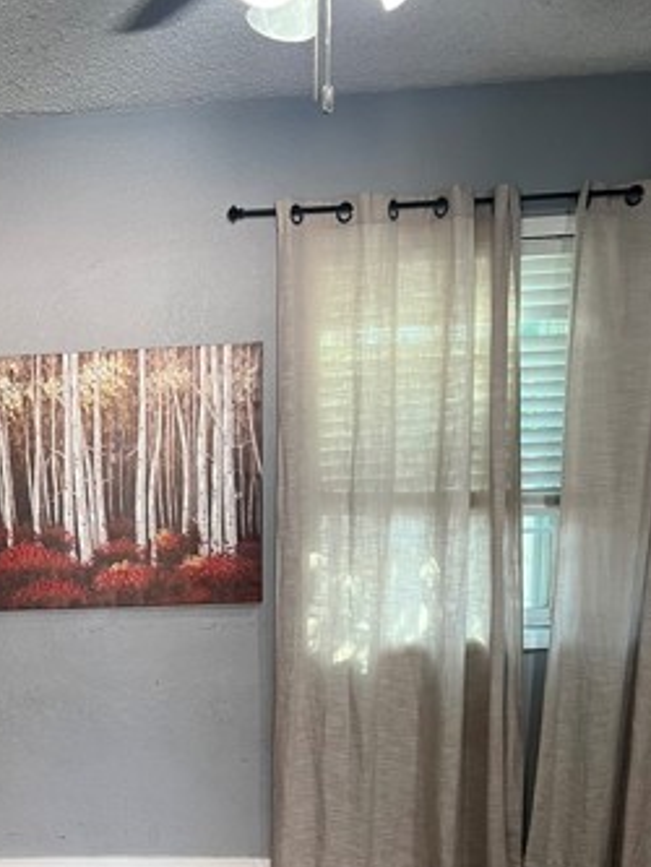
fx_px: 1253
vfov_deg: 36.8
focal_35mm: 50
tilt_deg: -11.1
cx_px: 44
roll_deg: +2.3
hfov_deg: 27.9
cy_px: 700
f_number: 1.5
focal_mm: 5.7
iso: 100
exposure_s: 1/60
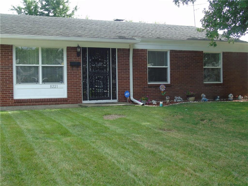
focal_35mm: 46
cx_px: 124
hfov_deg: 41.2
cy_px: 93
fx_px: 330
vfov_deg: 31.5
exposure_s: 1/125
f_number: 4.1
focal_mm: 8.2
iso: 80
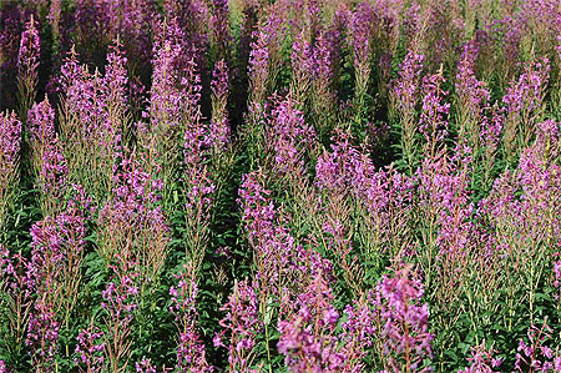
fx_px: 1634
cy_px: 186
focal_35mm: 105
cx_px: 280
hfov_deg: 19.5
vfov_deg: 13.0
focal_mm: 70
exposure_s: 1/250
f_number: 8
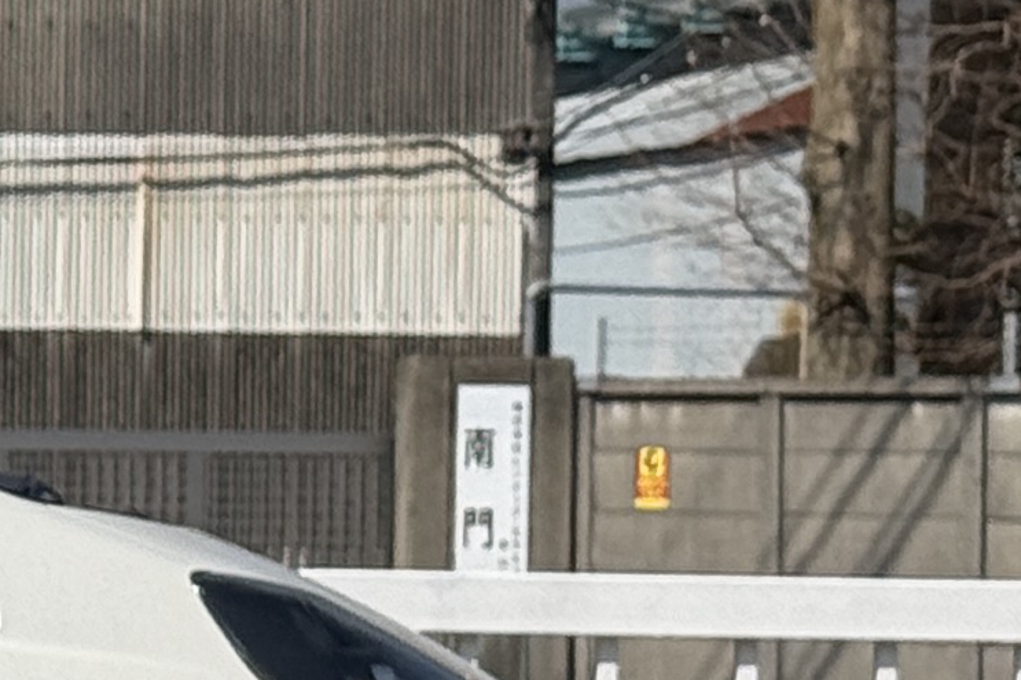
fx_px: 7684
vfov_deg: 5.1
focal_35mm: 271
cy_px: 552
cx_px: -1349
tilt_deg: -0.5
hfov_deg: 7.2
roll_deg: -0.3
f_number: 1.78
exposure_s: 1/9901
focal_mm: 6.76
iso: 64
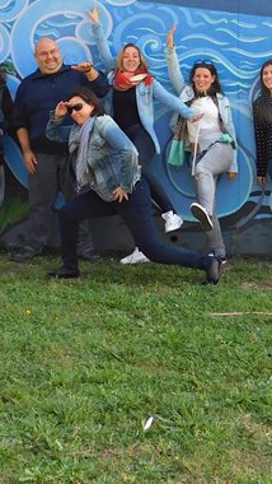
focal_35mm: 66
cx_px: 130
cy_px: 48
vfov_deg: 30.5
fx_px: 845
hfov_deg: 18.3
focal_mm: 4
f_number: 3
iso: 125
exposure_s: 1/200
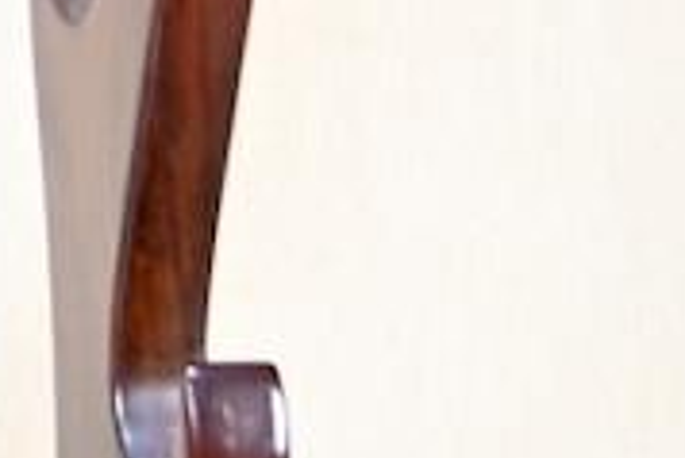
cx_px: -1054
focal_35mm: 224
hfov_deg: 8.3
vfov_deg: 5.9
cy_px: -610
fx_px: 4264
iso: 100
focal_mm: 19
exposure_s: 1/2
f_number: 3.5
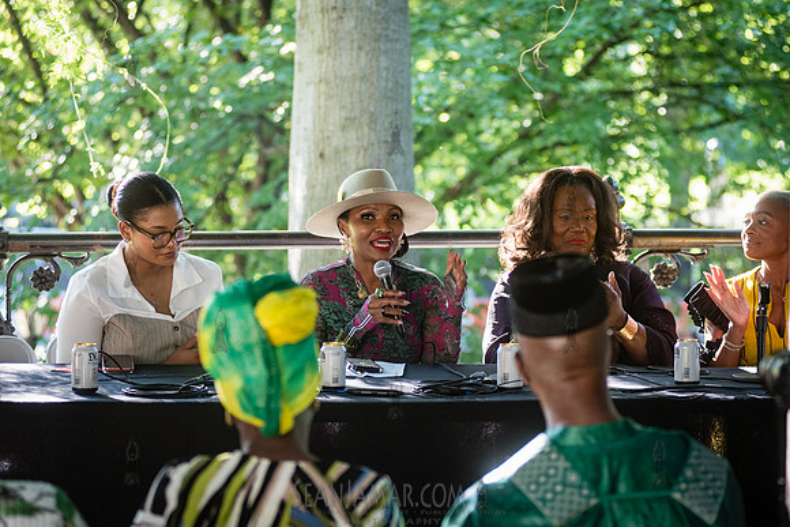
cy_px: 266
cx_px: 420
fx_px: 2357
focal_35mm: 107
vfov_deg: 12.8
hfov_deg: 19.0
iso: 1600
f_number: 3.2
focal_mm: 92
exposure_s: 1/250
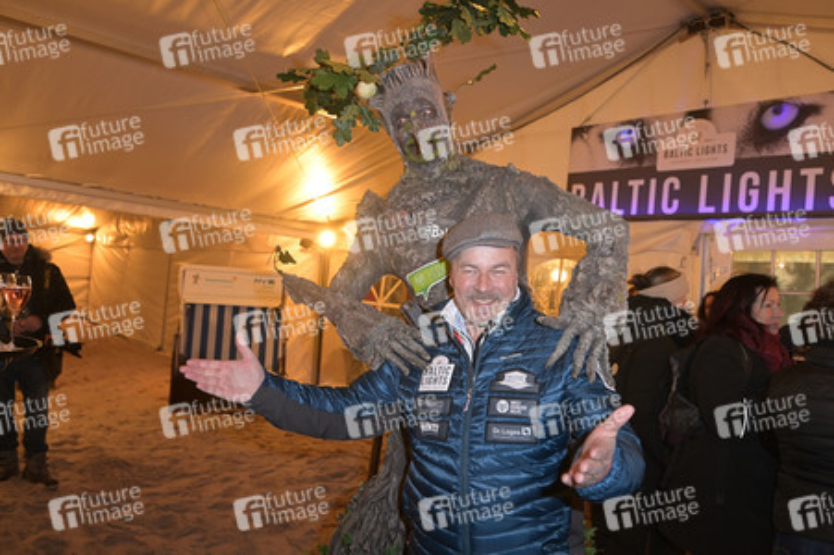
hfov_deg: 65.5
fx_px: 648
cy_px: 278
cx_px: 417
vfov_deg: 46.3
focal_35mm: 28
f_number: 4
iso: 2000
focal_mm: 28
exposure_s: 1/30
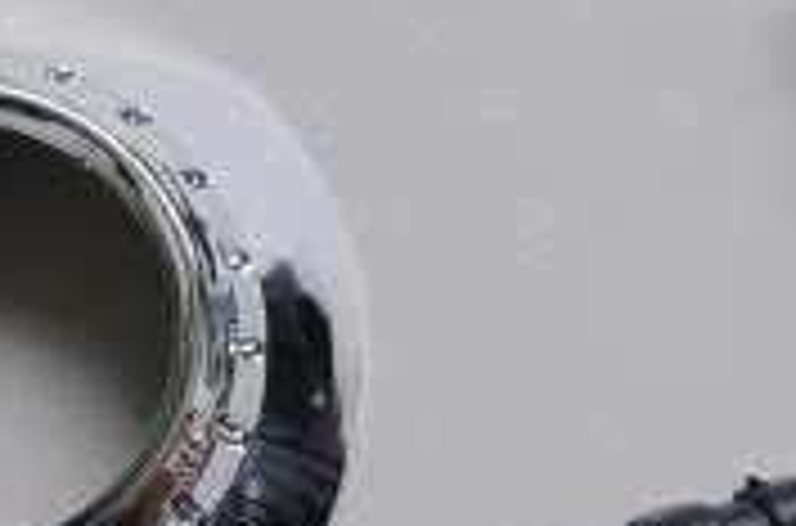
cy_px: 600
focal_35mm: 115
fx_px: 2542
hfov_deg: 17.8
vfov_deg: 11.6
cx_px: 335
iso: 200
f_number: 5.6
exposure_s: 1/40
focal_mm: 17
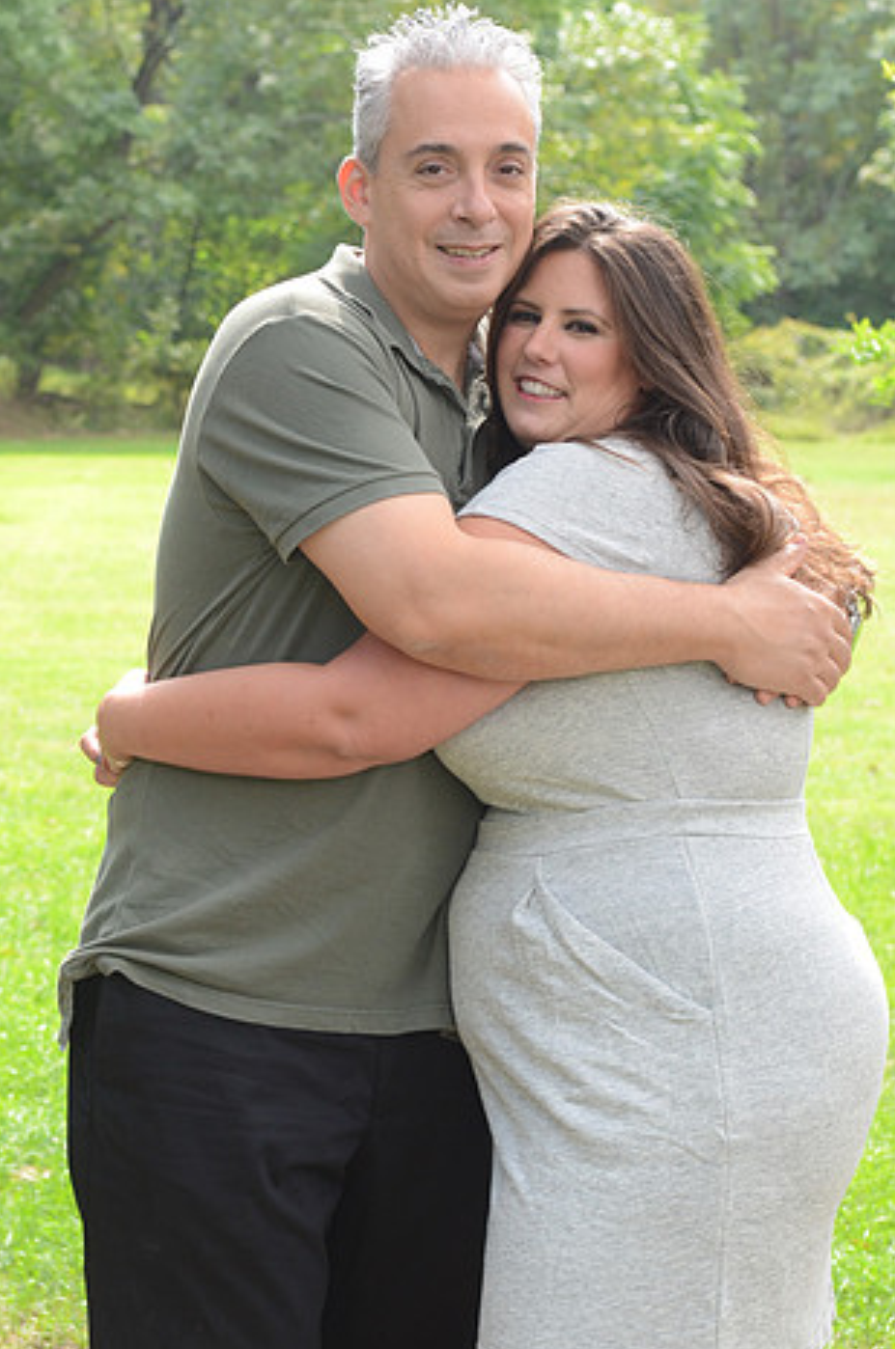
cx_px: 391
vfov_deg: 19.9
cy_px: 550
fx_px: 3841
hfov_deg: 13.3
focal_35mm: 103
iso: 500
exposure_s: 1/200
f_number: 6.3
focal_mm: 55
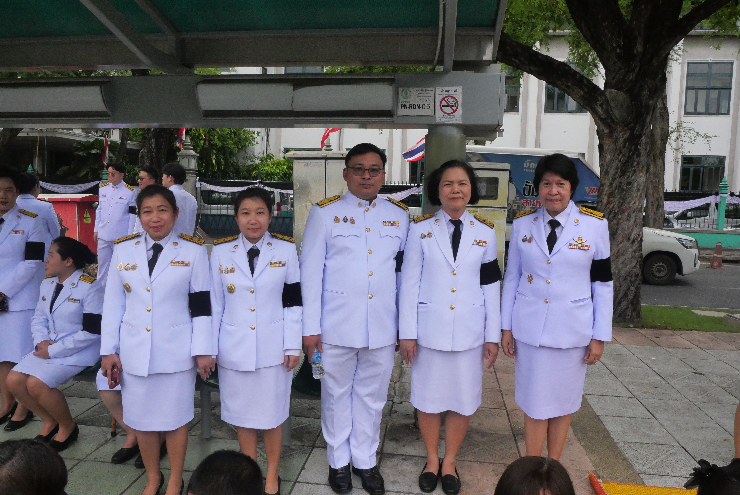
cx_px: 370
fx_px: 494
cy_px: 248
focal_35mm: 24
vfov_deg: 53.2
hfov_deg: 73.7
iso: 3200
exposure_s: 1/3200
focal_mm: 12
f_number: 8
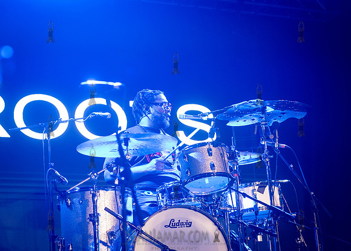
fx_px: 1004
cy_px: 128
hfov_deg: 19.8
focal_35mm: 101
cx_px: 155
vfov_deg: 14.2
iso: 6400
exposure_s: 1/320
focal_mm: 92
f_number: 4
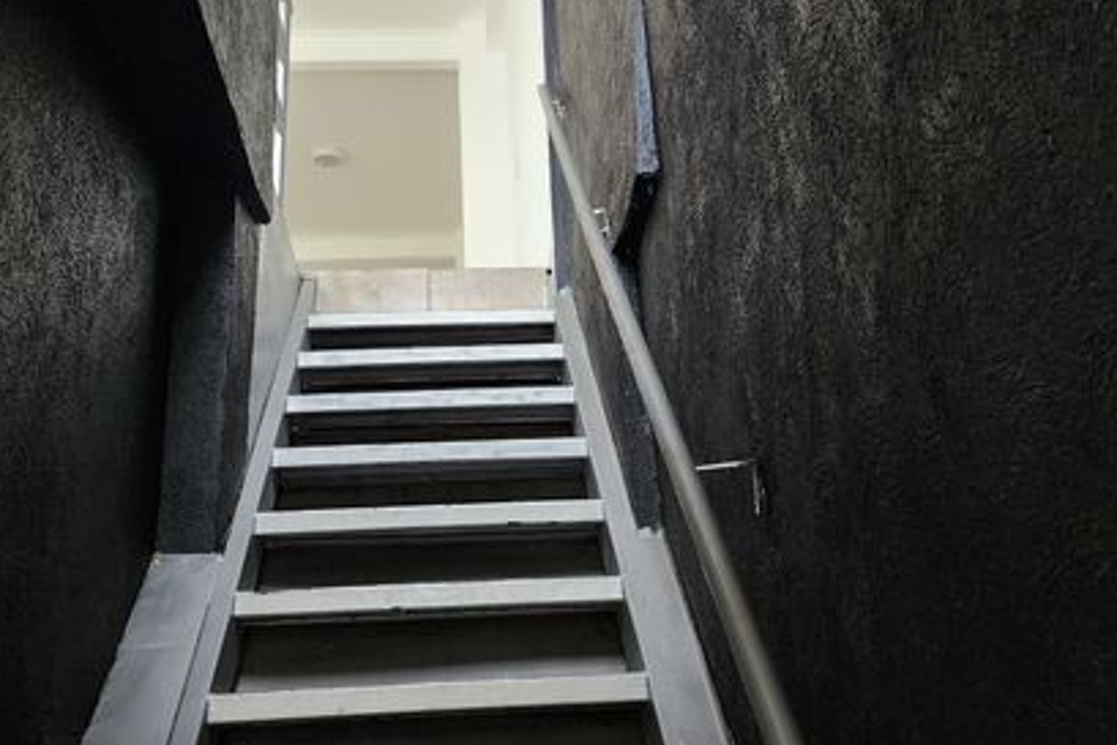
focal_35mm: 39
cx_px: 513
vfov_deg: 33.6
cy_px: 195
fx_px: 1210
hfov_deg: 49.5
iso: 640
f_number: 1.8
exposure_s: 1/60
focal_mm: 6.4
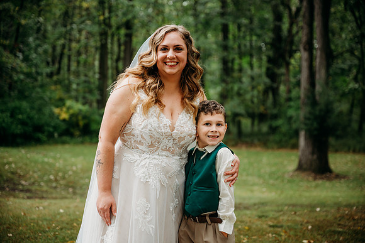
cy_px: 122
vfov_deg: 20.3
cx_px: 182
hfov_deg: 30.1
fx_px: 679
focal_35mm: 67
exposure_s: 1/400
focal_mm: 67
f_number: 2.8
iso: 200
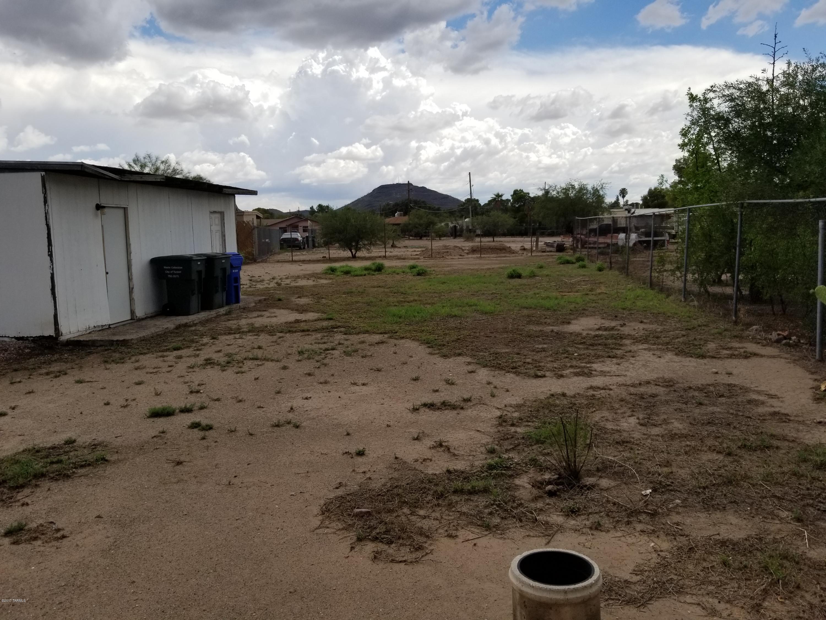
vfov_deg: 53.1
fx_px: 620
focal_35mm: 26
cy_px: 310
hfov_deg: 67.3
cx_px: 413
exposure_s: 1/2896
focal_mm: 4.25
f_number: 1.7
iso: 50
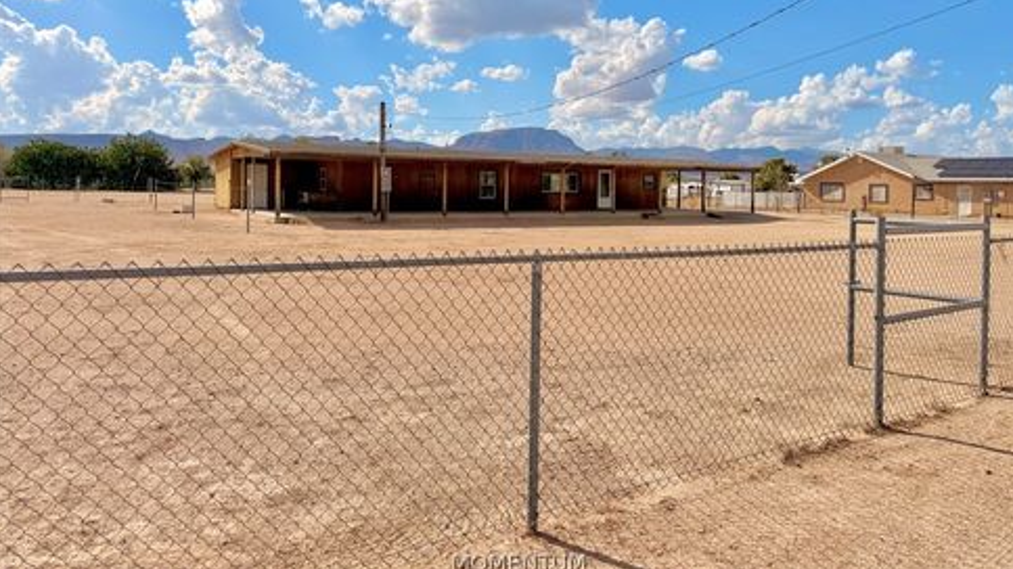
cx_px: 519
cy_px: 187
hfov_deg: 69.9
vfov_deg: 42.3
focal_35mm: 27
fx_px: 725
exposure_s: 1/10309
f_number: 1.78
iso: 80
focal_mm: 6.76
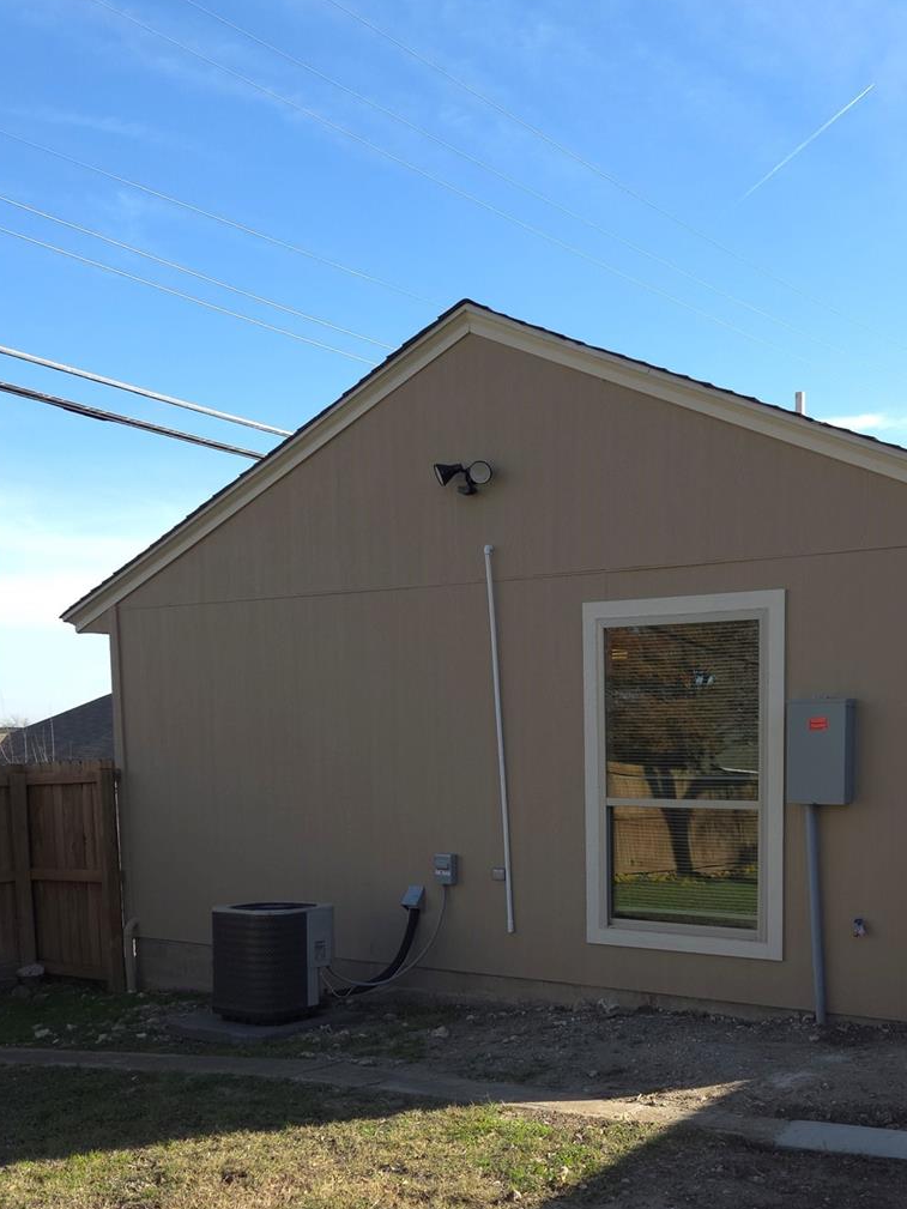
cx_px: 677
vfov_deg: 50.9
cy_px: 871
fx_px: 1222
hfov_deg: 39.6
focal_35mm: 35
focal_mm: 5.4
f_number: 1.8
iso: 50
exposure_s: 1/888
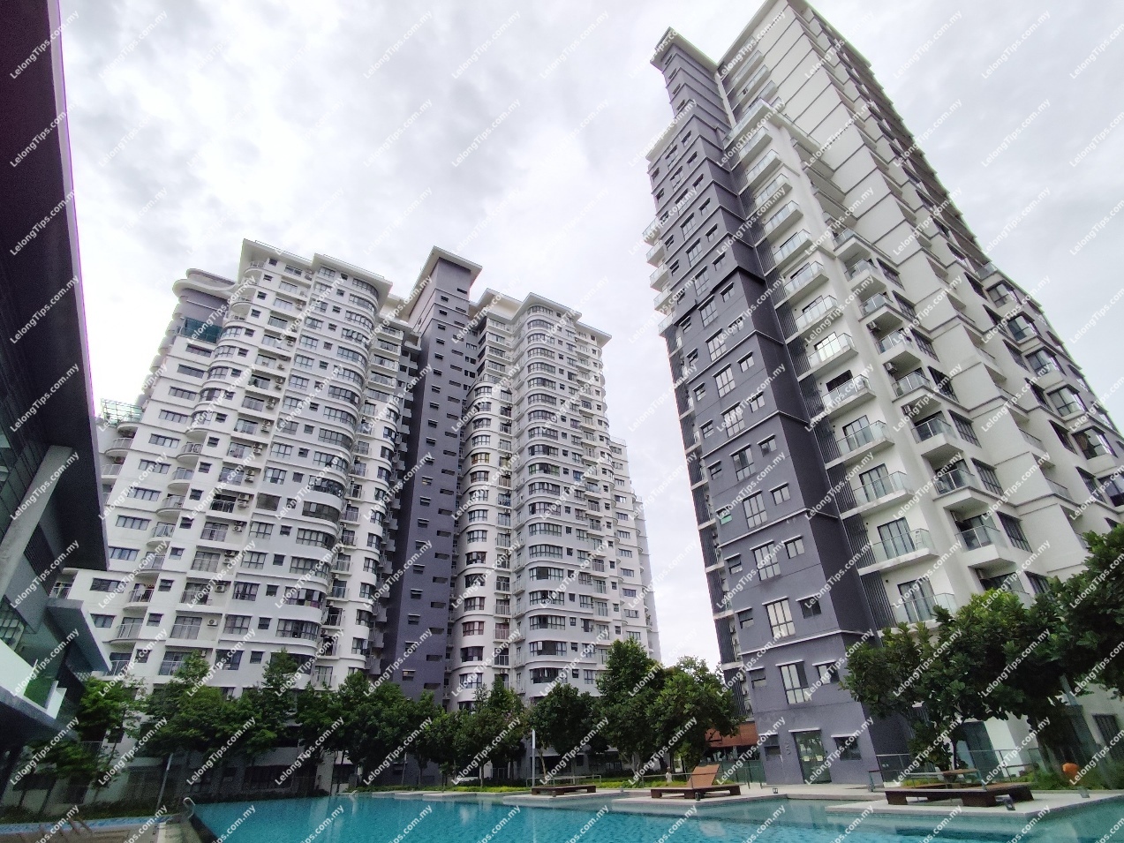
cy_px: 422
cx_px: 562
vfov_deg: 78.1
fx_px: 520
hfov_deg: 94.5
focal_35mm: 16
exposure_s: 1/1576
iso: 50
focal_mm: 1.65
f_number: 2.2
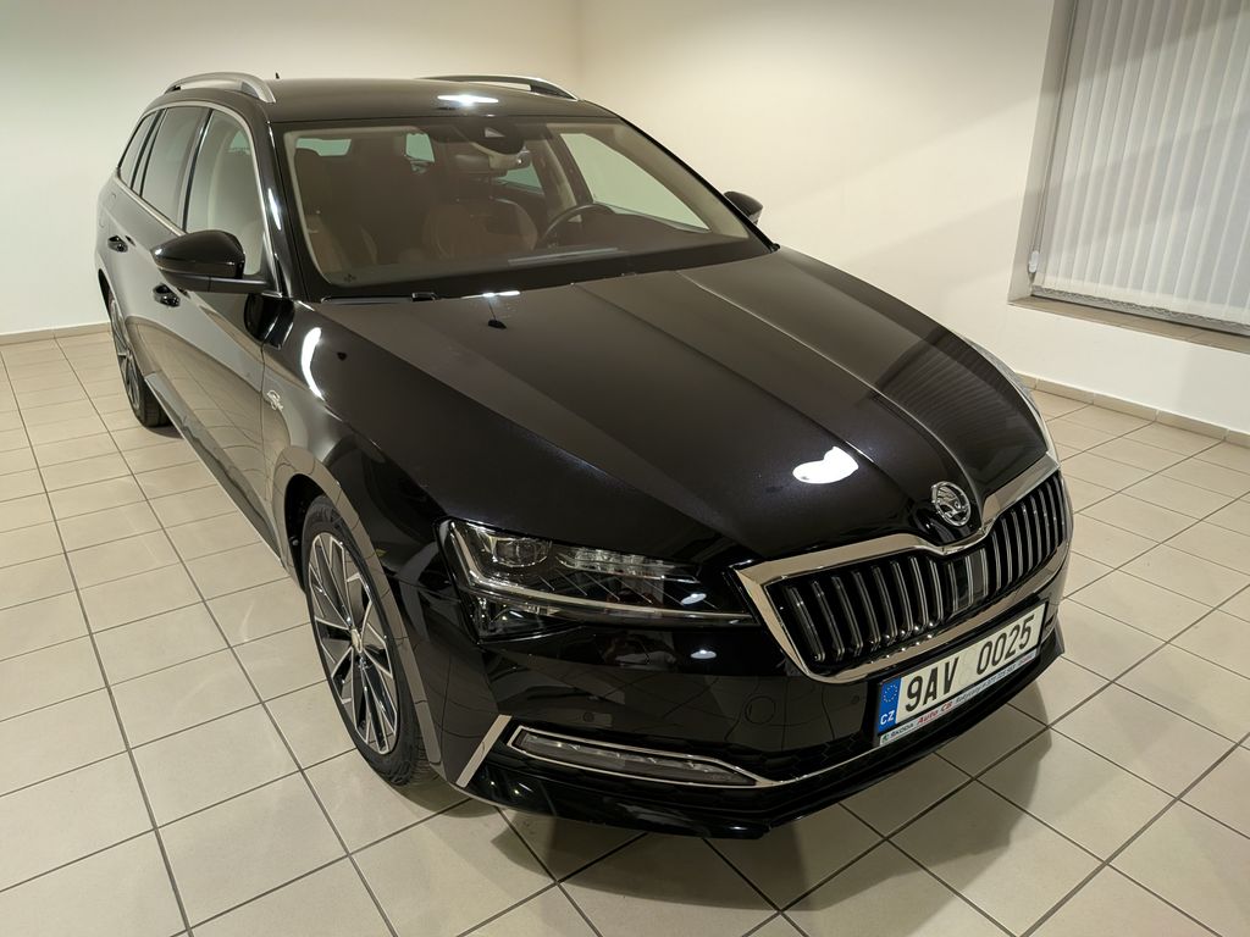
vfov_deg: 56.8
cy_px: 468
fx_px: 867
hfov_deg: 71.6
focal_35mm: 24
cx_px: 625
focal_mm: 4.53
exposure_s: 1/25
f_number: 1.7
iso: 240
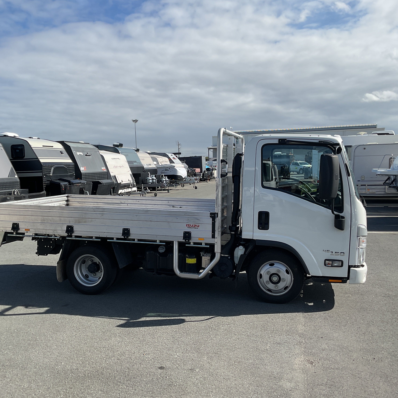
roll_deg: +1.1
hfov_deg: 47.2
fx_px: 455
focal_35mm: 35
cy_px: 201
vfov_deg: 47.2
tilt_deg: -3.9
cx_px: 189
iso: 16
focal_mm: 3
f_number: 1.8
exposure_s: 1/2320
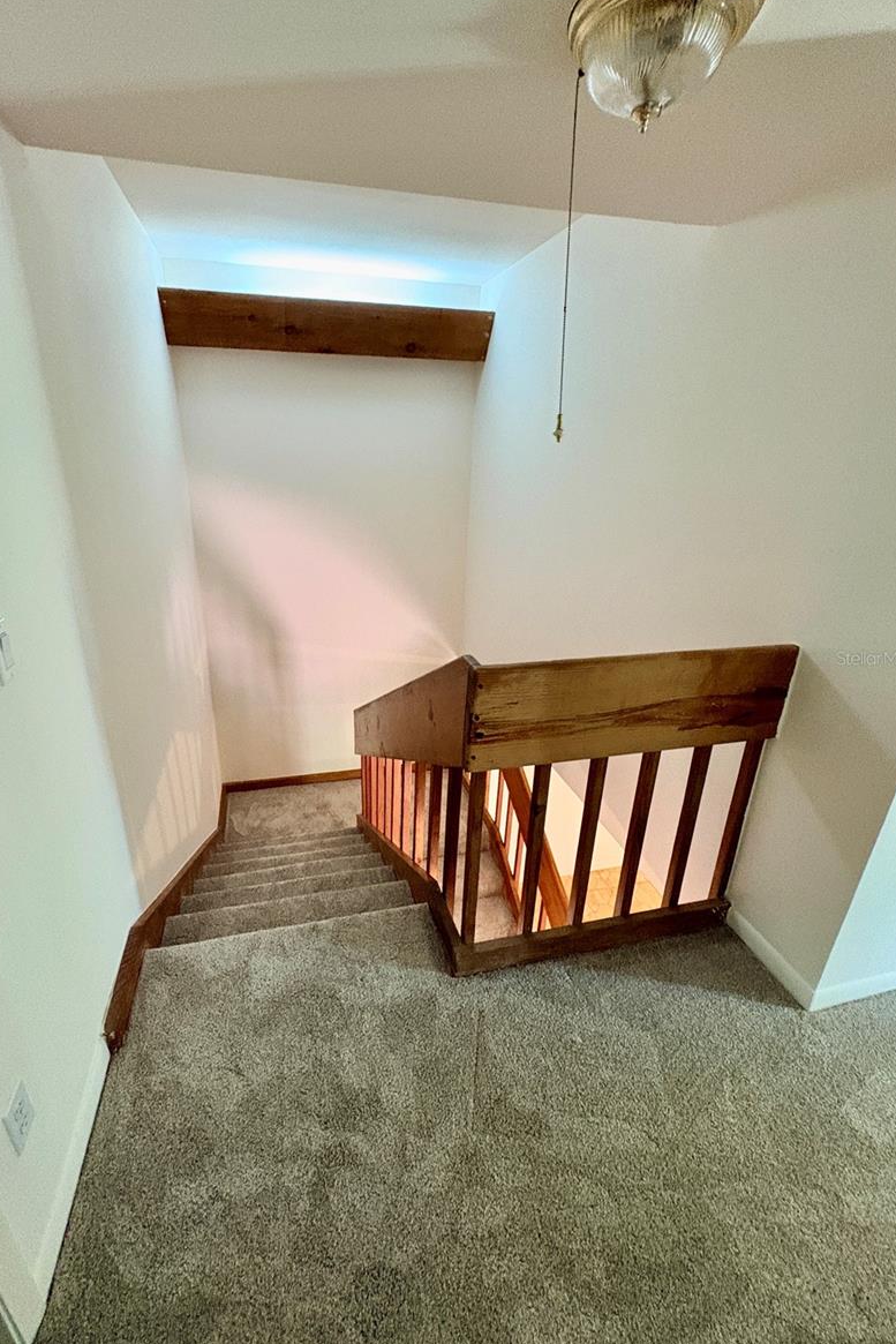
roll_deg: -1.9
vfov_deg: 100.4
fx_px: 560
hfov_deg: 77.1
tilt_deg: -21.6
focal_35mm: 15
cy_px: 658
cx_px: 399
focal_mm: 2.22
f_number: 2.2
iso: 640
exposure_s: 1/60
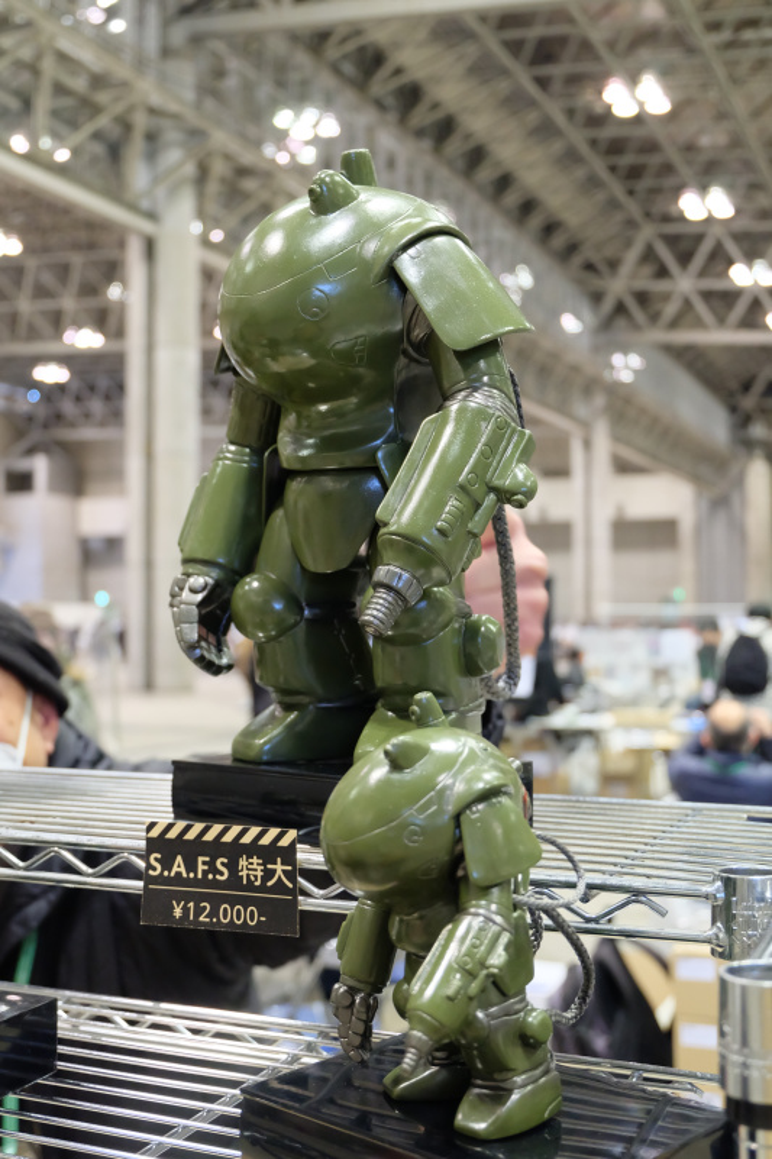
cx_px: 386
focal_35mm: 40
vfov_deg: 48.5
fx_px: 1287
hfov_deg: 33.4
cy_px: 580
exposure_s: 1/42
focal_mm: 26.9
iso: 3200
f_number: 4.5
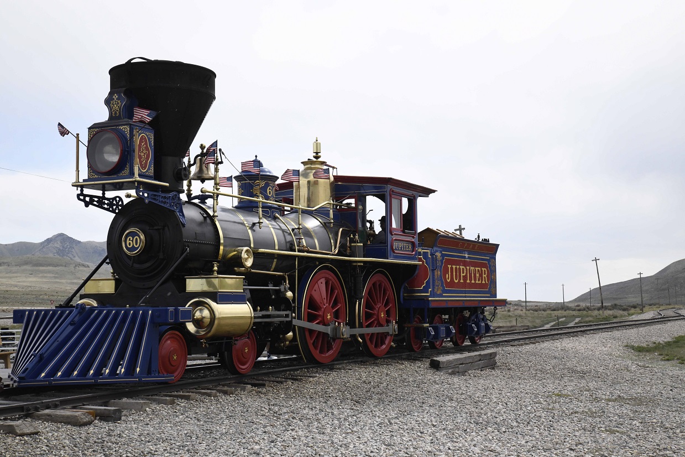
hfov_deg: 38.2
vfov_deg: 26.0
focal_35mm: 52
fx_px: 989
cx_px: 342
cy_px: 228
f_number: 20
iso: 3200
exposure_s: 1/1600
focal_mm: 52
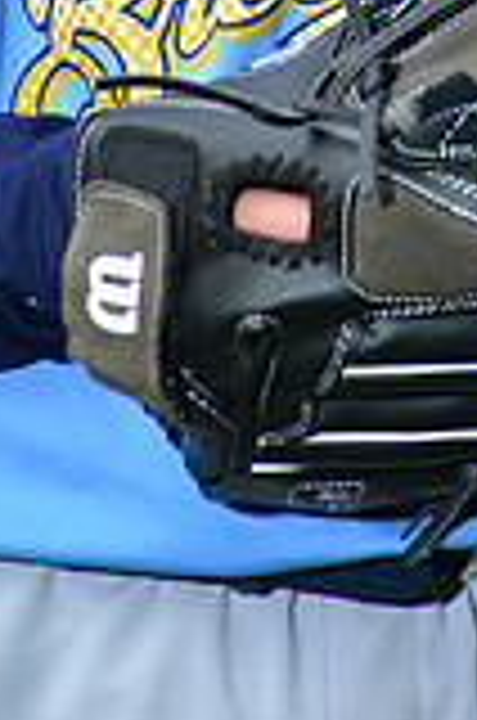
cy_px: -531
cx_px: 403
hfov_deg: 2.0
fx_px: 13413
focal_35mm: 672
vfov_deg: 3.1
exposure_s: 1/200
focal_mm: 185
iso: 250
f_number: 10
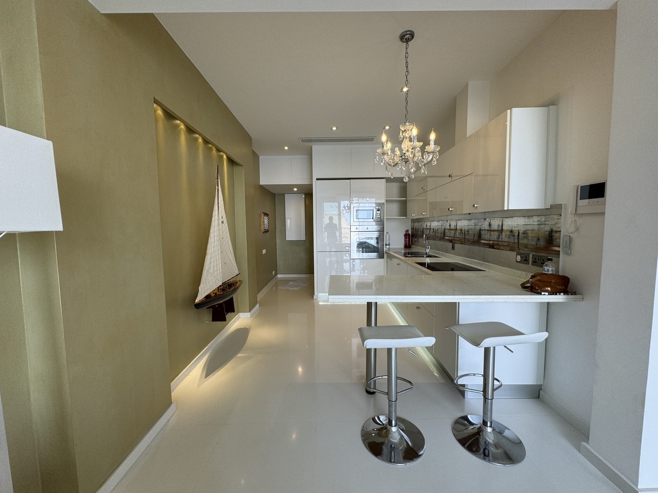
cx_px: 329
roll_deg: +0.1
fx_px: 266
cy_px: 246
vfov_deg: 85.7
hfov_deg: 102.1
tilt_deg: -4.0
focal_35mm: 14
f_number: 2.2
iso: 64
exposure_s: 1/100
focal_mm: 2.22
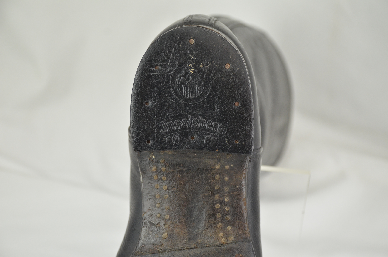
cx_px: 194
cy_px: 128
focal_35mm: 93
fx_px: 1000
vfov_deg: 14.6
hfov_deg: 22.0
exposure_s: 1/200
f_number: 5
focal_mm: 62
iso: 800
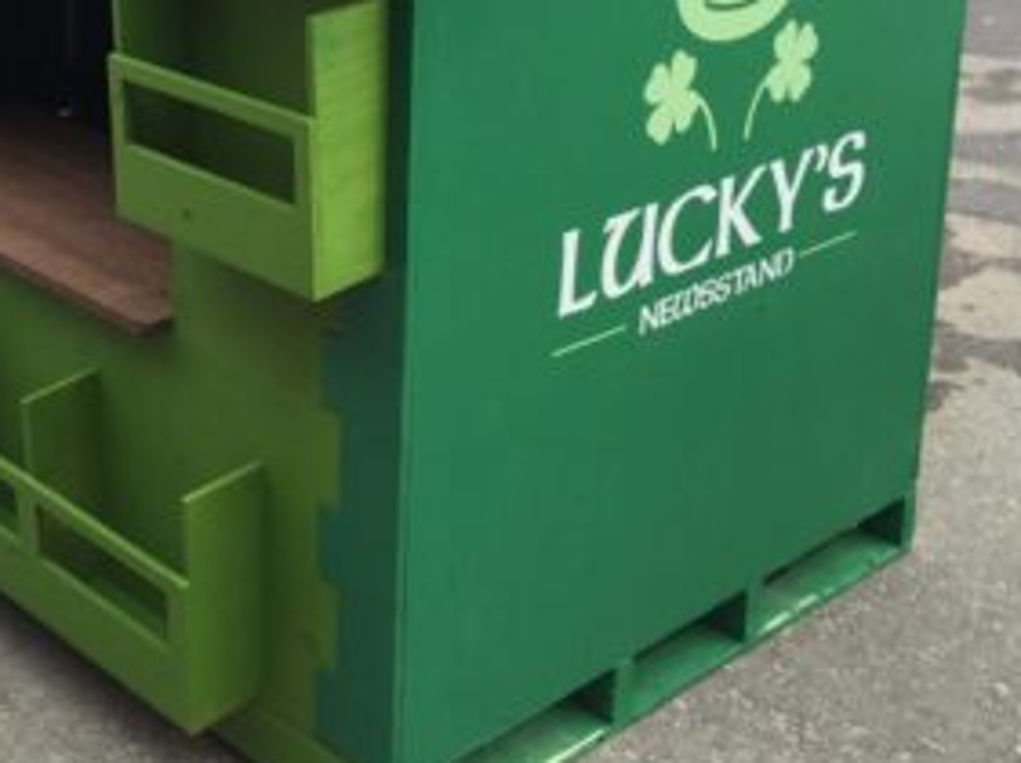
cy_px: -25
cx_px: 116
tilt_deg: -16.2
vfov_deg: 22.6
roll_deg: +3.0
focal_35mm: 62
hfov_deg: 30.0
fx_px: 1826
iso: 32
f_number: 2.2
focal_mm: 4.15
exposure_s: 1/366
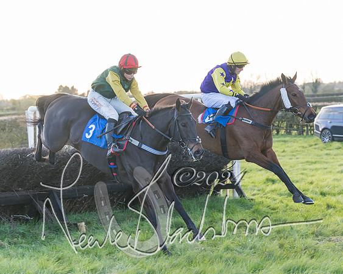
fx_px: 1243
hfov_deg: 15.7
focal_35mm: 122
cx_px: 179
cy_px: 137
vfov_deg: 12.6
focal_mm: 70
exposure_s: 1/1000
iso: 800
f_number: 4
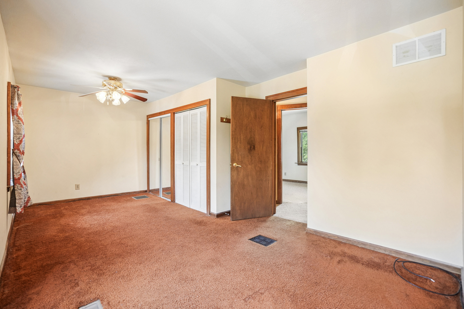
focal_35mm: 16
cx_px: 232
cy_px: 154
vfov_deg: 73.7
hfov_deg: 96.7
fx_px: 206
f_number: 4
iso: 400
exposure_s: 1/30
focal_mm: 16
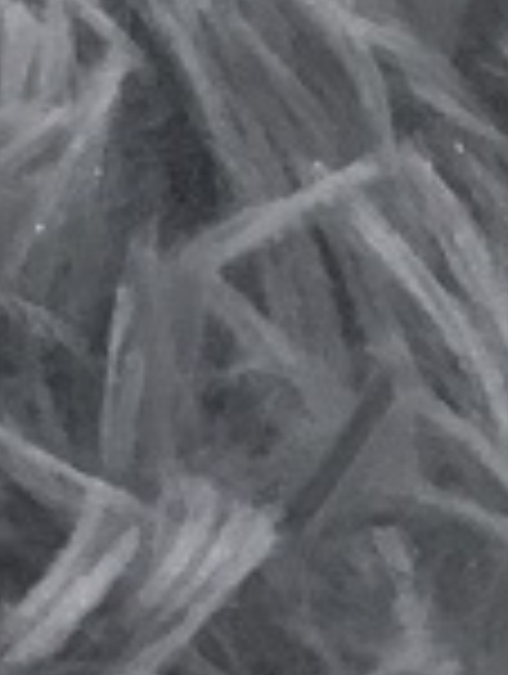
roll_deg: -0.7
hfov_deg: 5.4
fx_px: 4839
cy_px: -1782
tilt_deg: -18.4
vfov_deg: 6.7
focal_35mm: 248
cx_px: -1434
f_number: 2.4
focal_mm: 3.3
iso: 80
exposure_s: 1/33
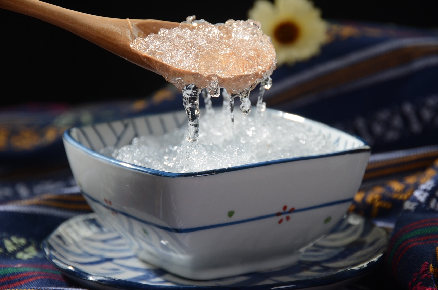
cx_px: 219
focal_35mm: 168
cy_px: 145
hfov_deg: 12.3
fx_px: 2040
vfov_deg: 8.1
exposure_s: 1/125
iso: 100
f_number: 8
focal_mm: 112
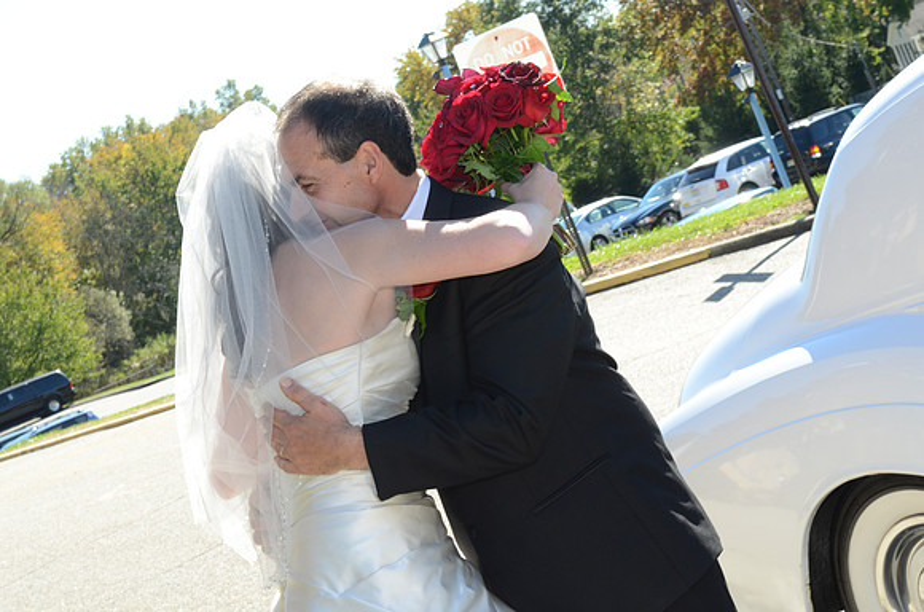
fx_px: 2113
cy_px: 306
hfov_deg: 24.7
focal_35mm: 82
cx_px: 462
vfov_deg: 16.5
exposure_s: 1/160
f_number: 13
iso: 500
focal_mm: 55
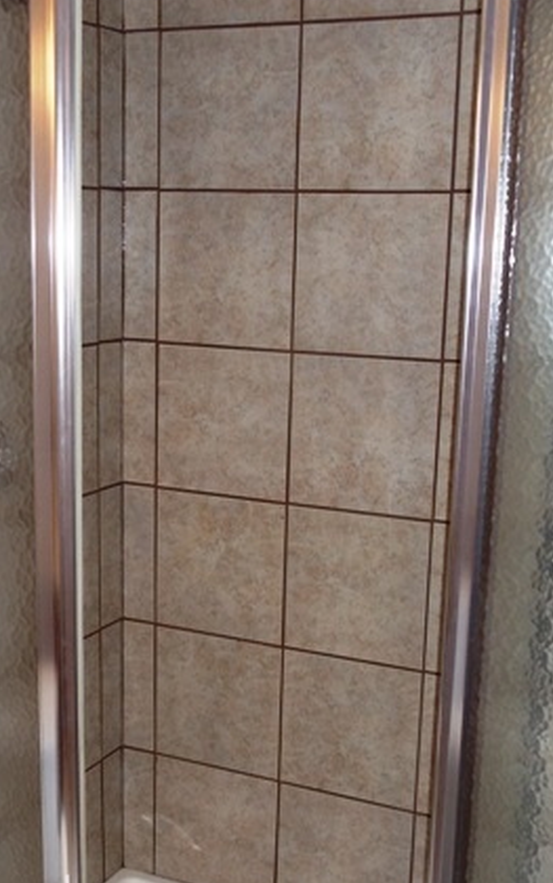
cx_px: 196
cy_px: 505
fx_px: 1710
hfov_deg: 18.3
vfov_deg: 28.9
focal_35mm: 71
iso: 100
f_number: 3.5
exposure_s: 1/30
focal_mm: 6
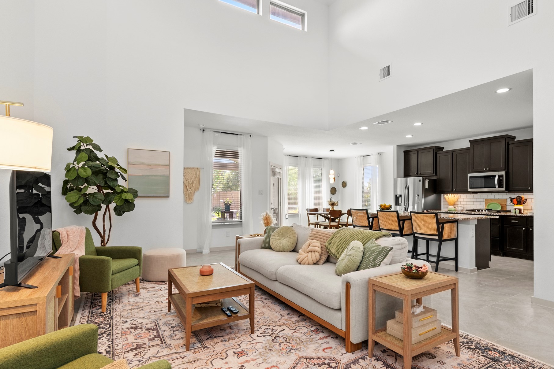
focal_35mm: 18
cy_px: 195
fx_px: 277
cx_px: 298
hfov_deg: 89.8
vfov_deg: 67.3
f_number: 8
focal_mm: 10
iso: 320
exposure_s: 1/5
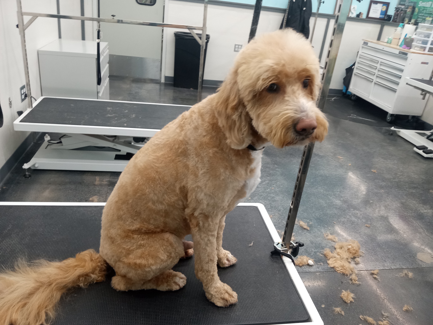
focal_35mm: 28
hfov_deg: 63.4
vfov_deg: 49.7
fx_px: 350
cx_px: 216
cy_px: 162
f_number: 2.2
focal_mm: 3.71
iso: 244
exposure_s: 1/60
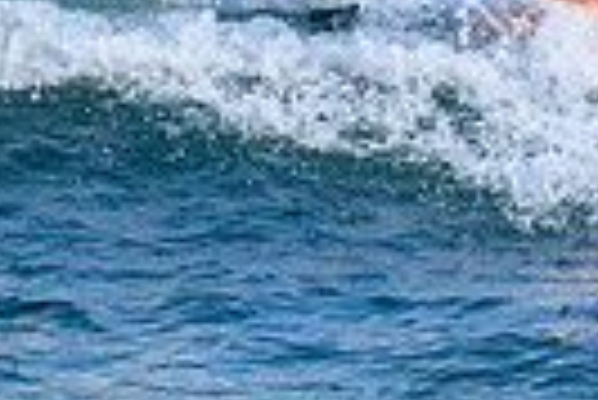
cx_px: 1268
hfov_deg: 0.6
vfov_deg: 0.4
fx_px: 58135
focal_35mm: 3496
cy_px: 7
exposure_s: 1/2000
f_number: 11
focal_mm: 800
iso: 2200
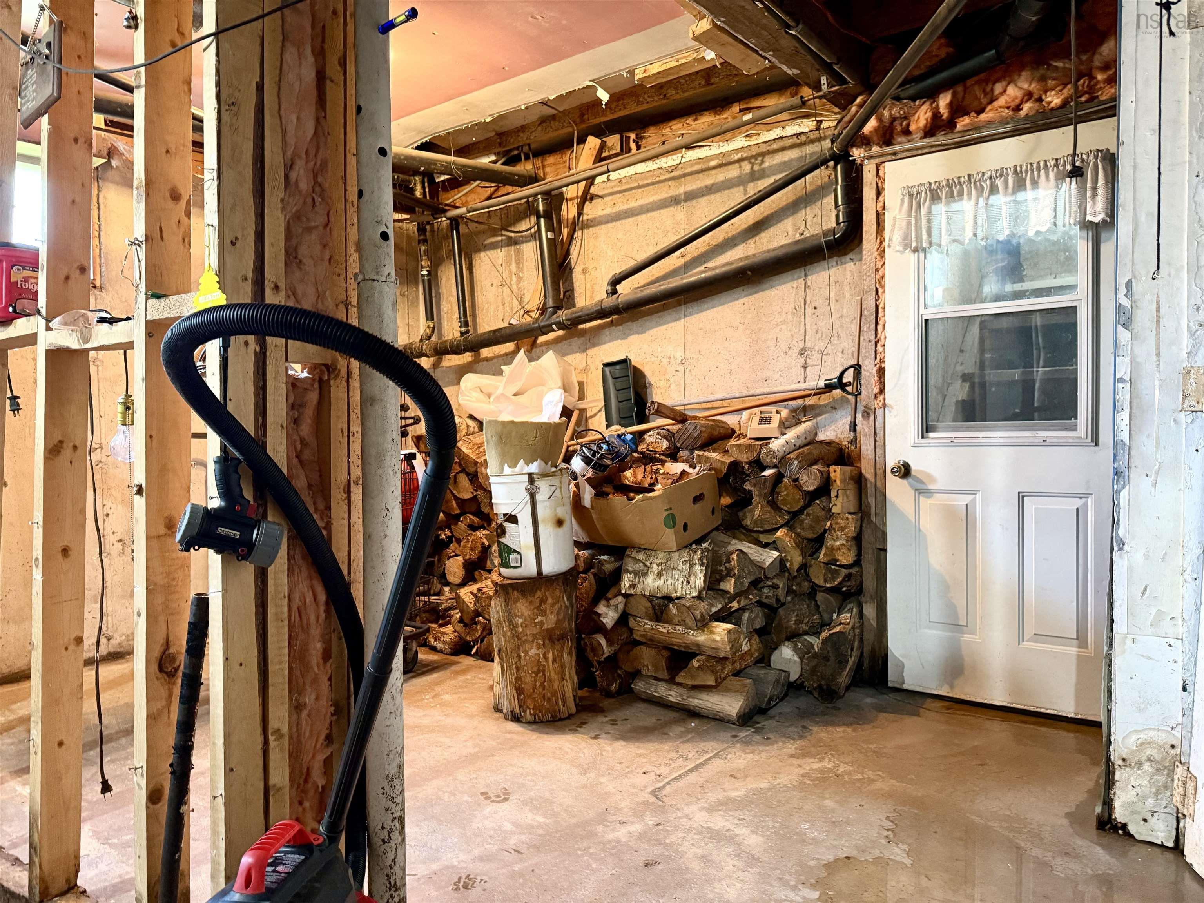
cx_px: 602
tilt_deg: -1.9
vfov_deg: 56.8
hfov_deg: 71.6
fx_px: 835
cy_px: 452
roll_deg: +0.8
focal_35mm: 24
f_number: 1.78
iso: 640
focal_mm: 6.76
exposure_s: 1/40
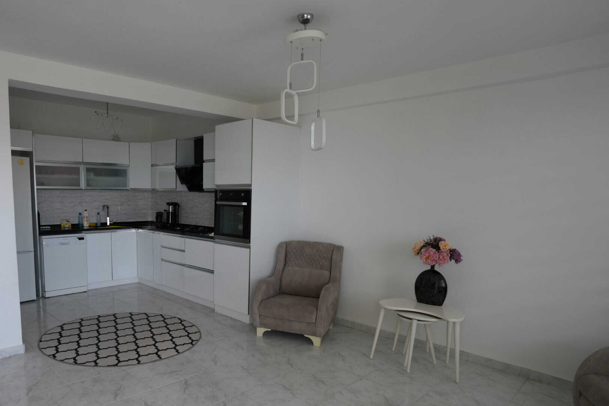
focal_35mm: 24
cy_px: 245
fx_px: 406
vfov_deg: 52.7
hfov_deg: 72.7
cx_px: 234
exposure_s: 1/160
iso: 400
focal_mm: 19
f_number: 4
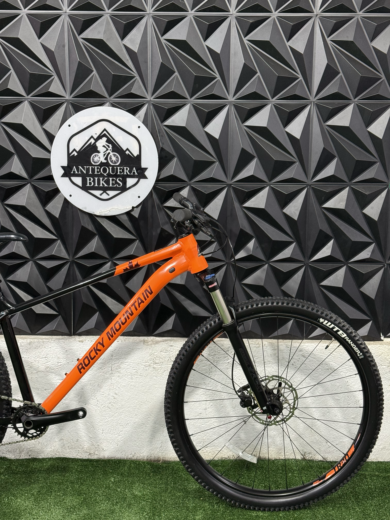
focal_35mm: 48
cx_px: 195
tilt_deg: -8.6
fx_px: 721
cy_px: 260
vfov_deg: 39.7
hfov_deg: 30.3
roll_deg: -1.0
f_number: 1.78
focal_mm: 6.76
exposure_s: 1/60
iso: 125
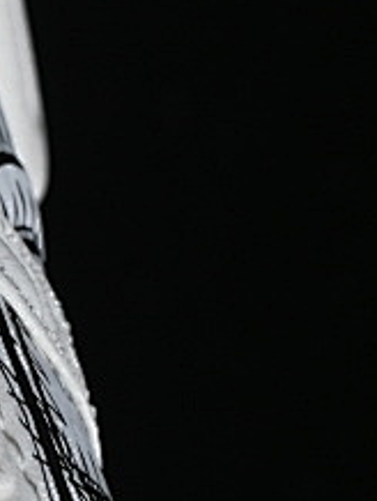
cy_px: -214
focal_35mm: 357
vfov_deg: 5.5
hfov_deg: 4.1
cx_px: -584
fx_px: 5174
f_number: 7.1
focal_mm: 50
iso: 160
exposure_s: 1/80
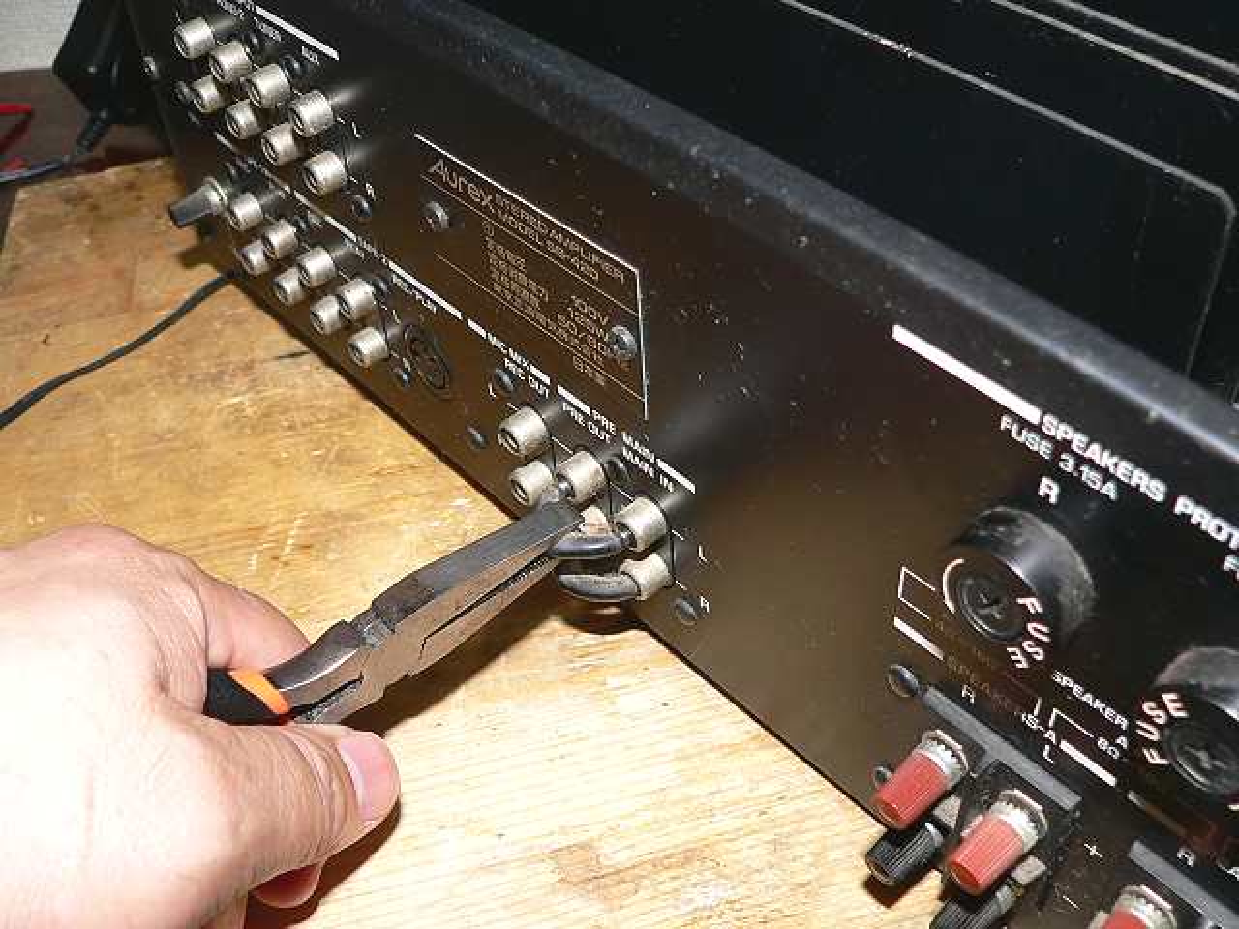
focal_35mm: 36
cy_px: 464
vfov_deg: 39.7
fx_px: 1289
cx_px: 620
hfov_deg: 51.4
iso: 100
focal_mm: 6
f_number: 2.8
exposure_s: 1/60
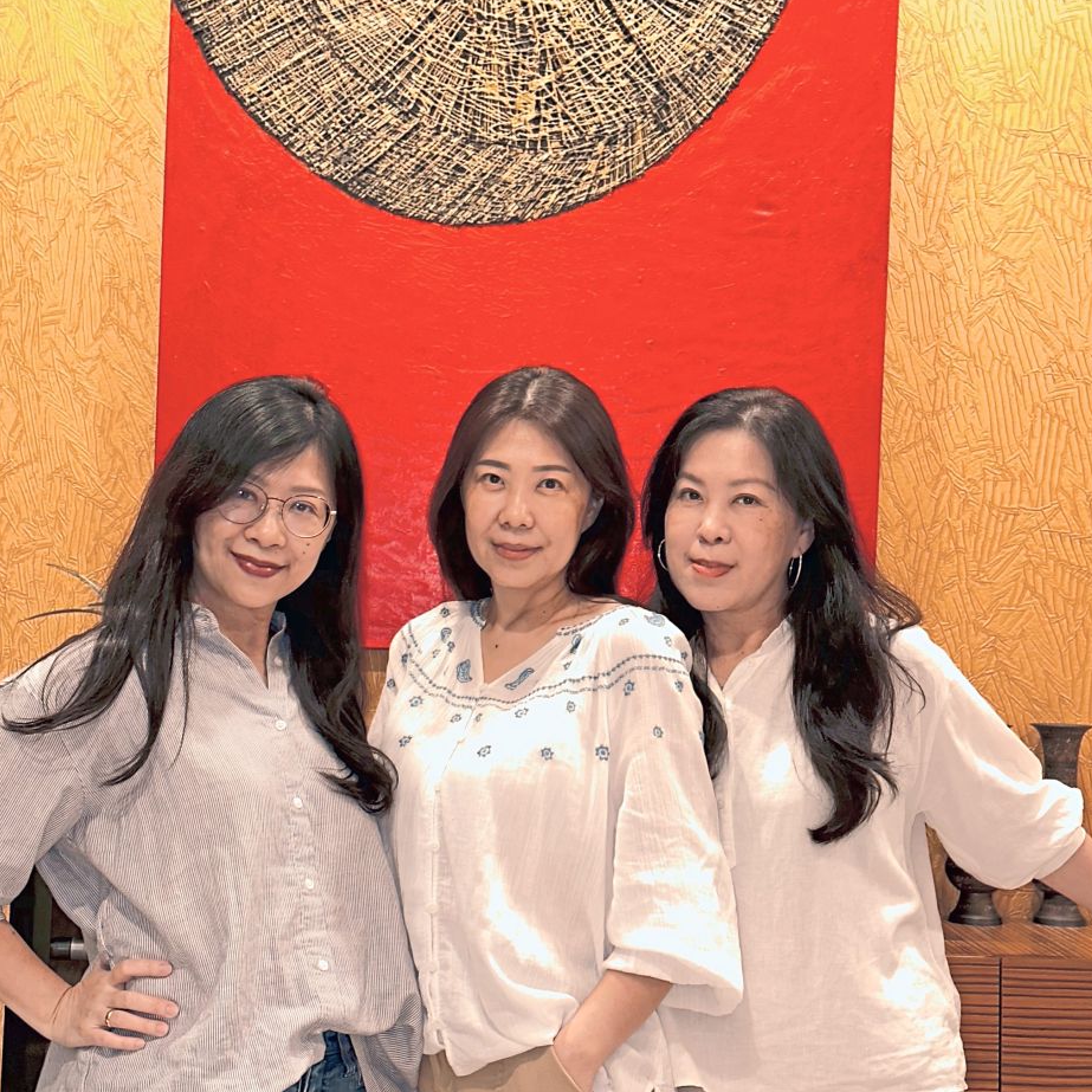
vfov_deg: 30.0
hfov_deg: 30.0
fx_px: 2034
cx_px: 548
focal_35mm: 57
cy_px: 558
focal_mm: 6.86
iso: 64
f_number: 1.78
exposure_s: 1/14
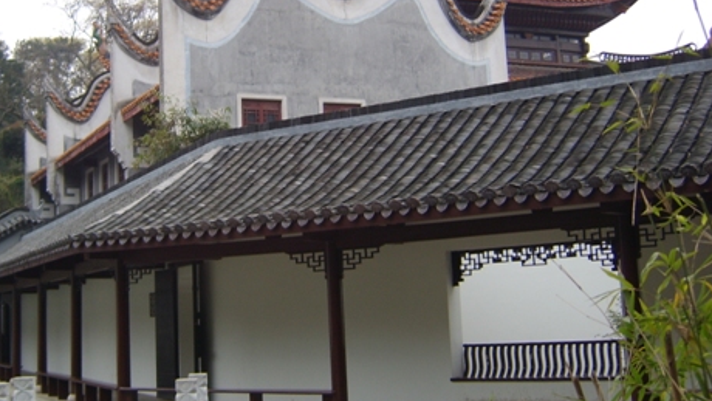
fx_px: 888
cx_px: 226
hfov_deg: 43.0
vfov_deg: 25.3
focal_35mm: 47
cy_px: 136
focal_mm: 8.13
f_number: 2.7
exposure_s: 1/125
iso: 50
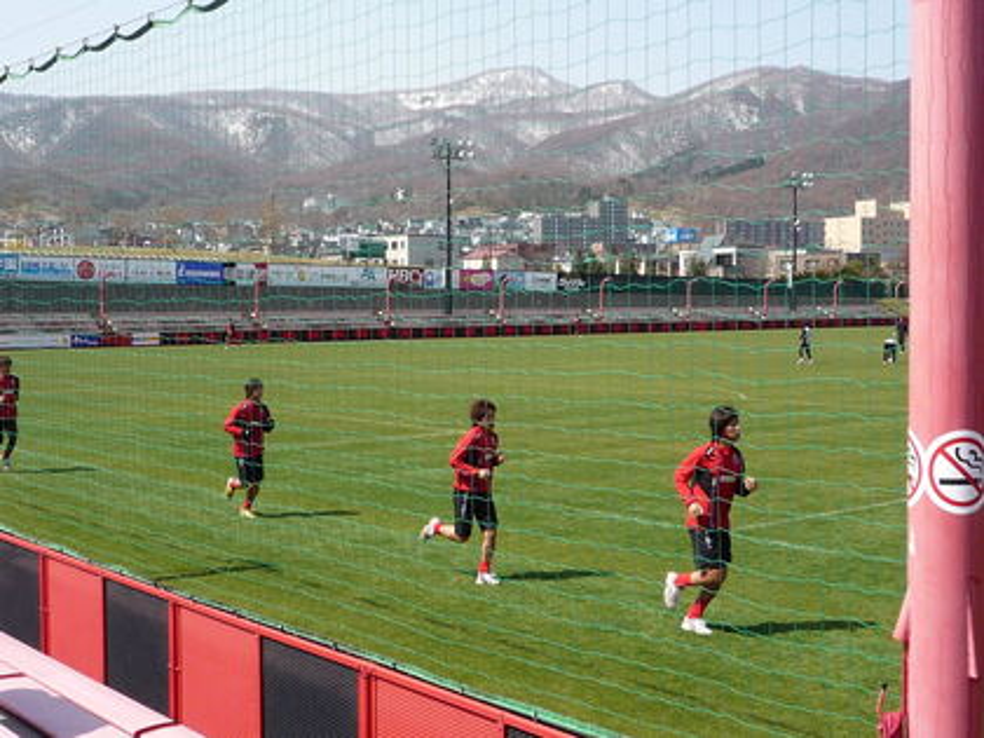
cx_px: 492
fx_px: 1308
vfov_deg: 31.5
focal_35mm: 46
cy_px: 369
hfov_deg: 41.2
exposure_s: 1/500
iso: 100
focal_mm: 4.5
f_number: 4
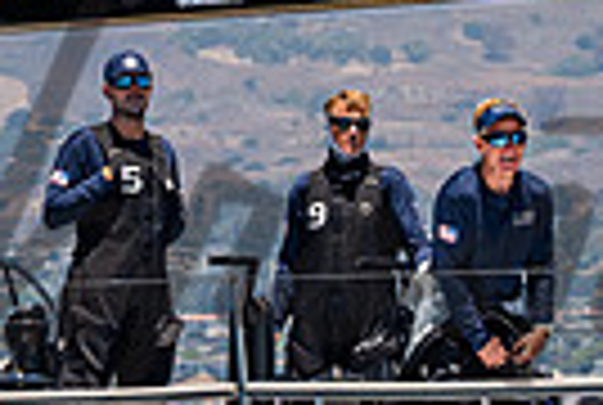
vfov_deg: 2.3
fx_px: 10123
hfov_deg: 3.4
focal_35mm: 603
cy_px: 216
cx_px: 284
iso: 400
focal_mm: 115
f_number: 8
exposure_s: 1/1600
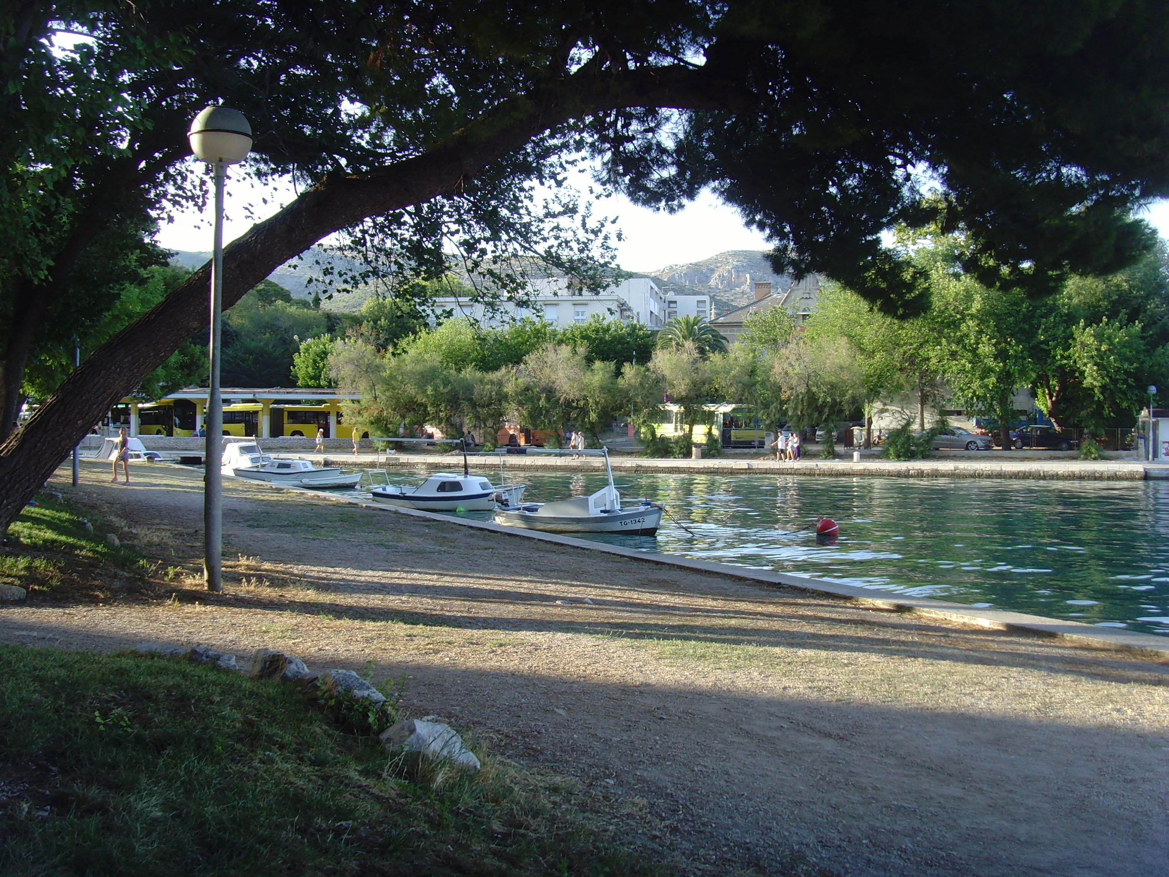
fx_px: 1317
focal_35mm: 39
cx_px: 584
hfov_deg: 47.9
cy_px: 438
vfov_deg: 36.8
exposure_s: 1/125
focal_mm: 6.6
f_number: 3.5
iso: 80
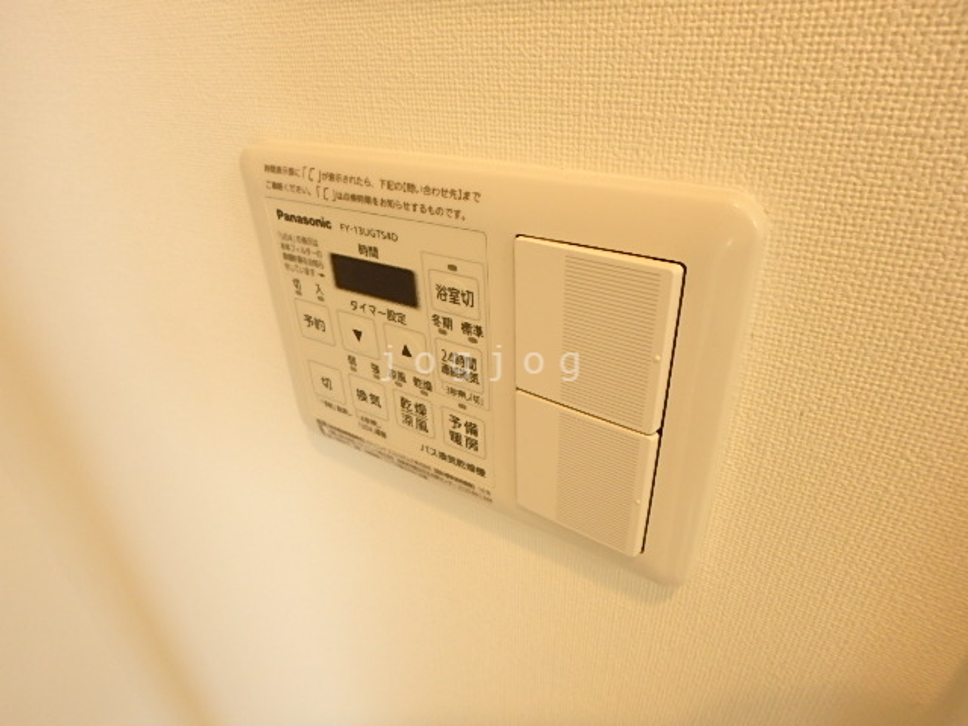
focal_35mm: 21
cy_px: 363
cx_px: 484
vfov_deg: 63.4
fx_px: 587
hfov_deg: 79.0
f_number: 3.5
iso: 320
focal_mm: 3.7
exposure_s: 1/30
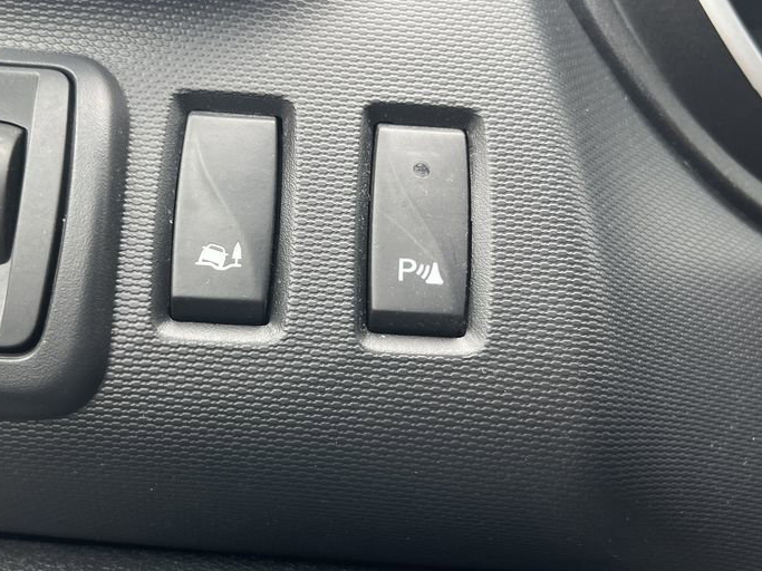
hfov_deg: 47.6
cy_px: 304
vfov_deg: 36.8
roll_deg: -3.5
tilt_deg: -5.4
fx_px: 858
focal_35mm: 39
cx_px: 308
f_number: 1.6
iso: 50
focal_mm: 5.1
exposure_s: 1/121
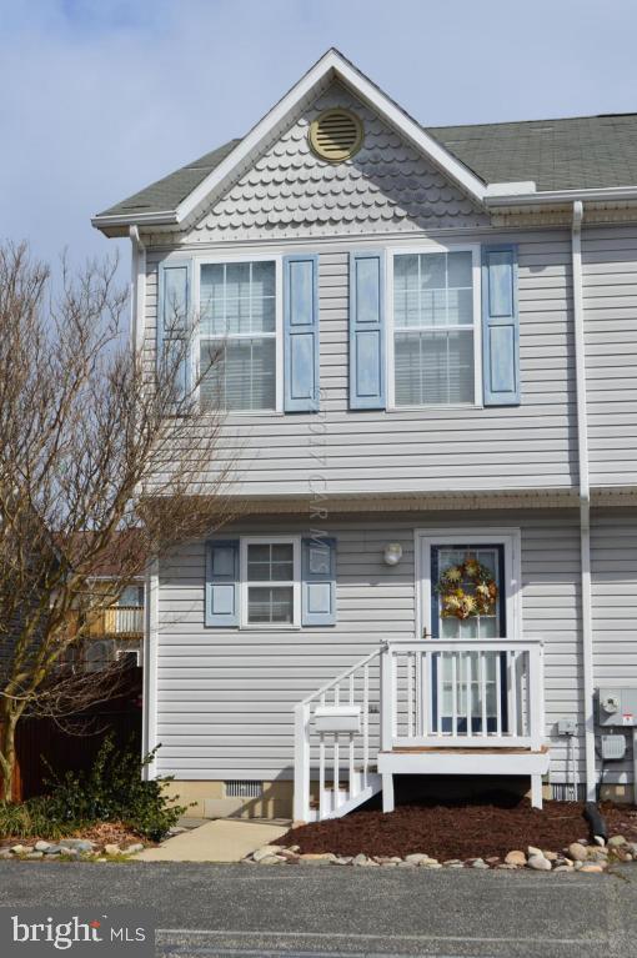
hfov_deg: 23.7
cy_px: 479
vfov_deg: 35.1
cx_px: 318
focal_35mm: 57
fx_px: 1515
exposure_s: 1/500
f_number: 11
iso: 200
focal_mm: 38
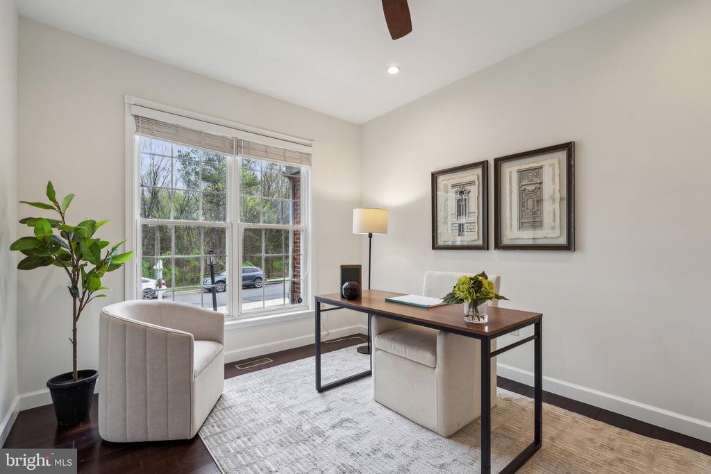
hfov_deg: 96.7
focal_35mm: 16
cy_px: 237
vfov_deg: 73.8
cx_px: 356
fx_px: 316
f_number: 8
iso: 200
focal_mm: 16
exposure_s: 1/20
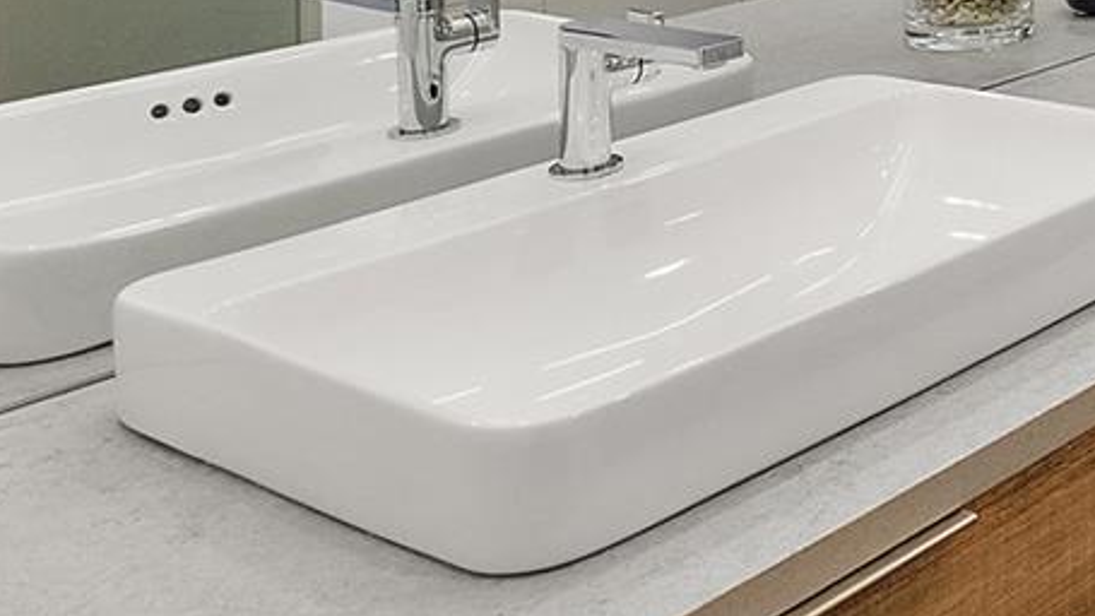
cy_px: -384
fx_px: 1713
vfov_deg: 17.6
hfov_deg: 26.5
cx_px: 1608
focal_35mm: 59
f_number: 10
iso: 1600
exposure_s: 1/125
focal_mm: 16
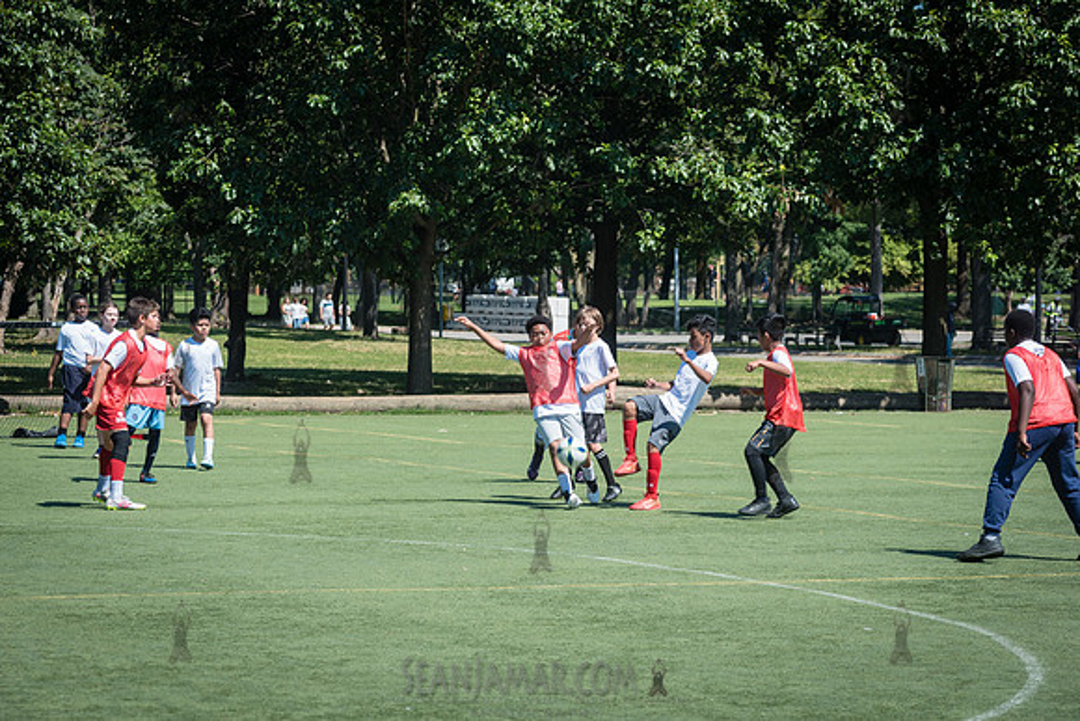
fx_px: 4051
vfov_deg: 10.2
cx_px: 540
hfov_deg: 15.2
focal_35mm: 135
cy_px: 360
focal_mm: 135
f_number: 8
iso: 200
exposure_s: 1/400
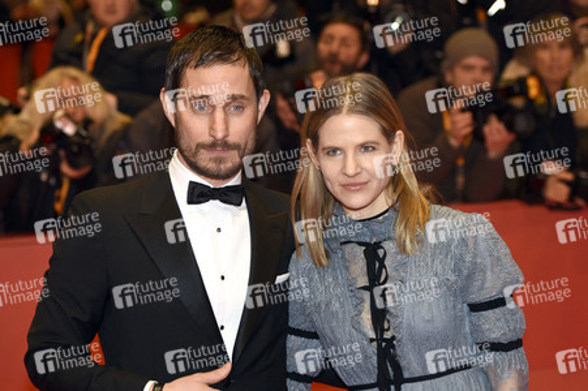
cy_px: 196
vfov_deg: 13.0
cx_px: 294
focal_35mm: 105
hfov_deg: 19.5
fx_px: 1714
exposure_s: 1/320
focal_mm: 70
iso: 400
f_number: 3.2
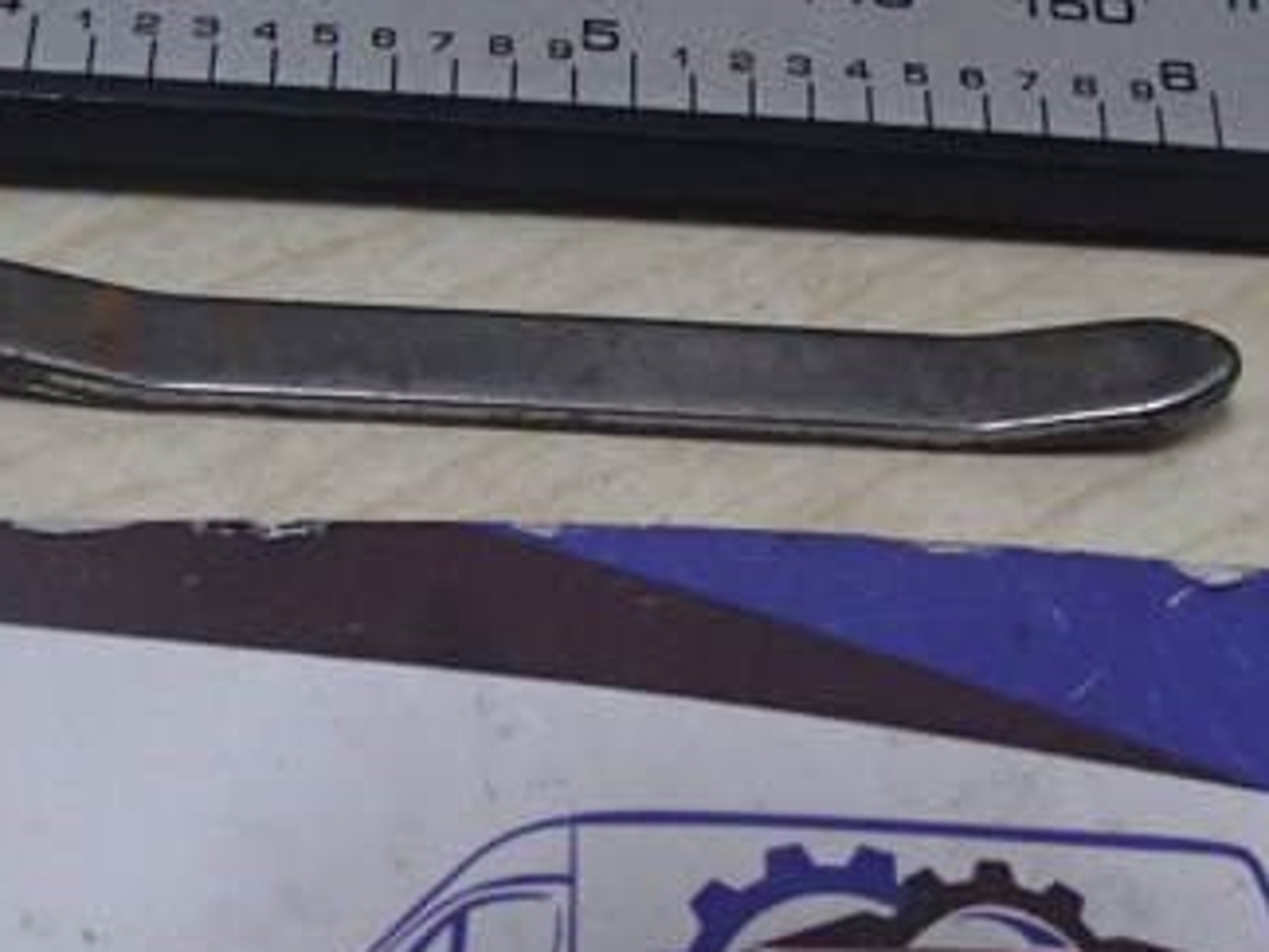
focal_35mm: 73
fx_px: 2676
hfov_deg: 26.7
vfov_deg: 20.1
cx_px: 584
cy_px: 558
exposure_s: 1/60
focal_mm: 6.64
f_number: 4.7
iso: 800
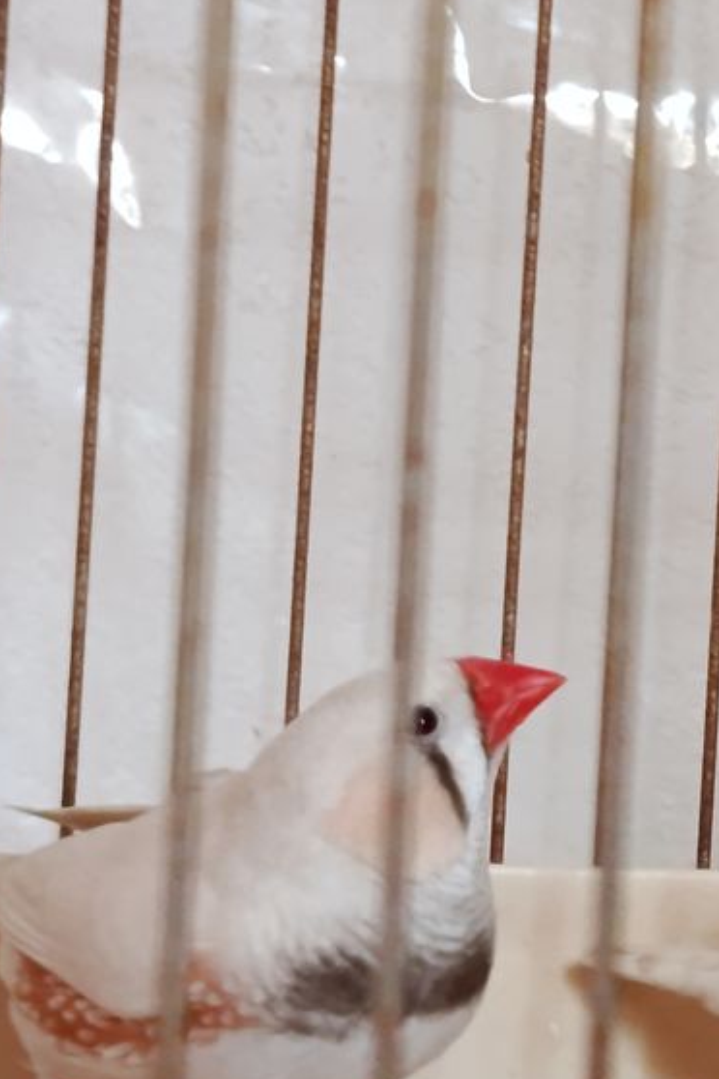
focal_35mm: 166
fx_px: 4973
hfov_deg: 8.2
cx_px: 823
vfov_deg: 12.4
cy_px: 499
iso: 833
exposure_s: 1/50
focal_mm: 5.24
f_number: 1.7
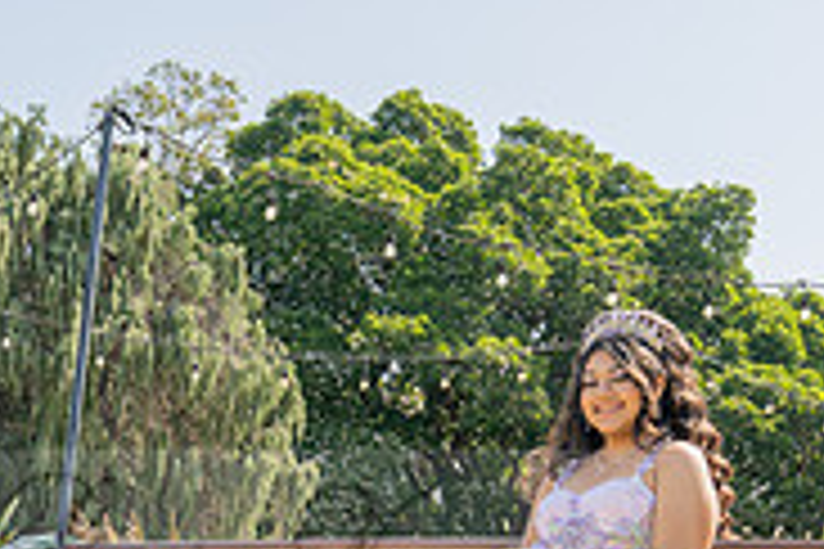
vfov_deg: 13.8
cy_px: 556
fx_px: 2243
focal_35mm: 98
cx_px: 315
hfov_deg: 20.8
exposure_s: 1/200
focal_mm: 31
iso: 200
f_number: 9
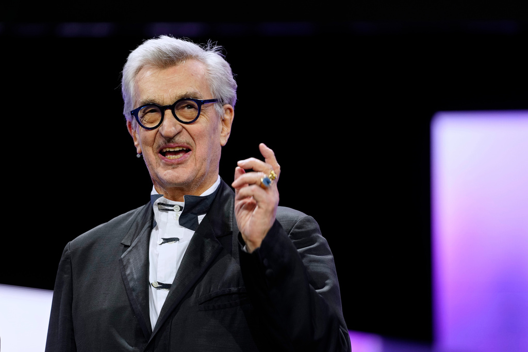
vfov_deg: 4.6
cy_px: 176
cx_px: 264
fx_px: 4398
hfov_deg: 6.9
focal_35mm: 300
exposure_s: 1/160
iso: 1000
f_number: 2.8
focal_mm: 300
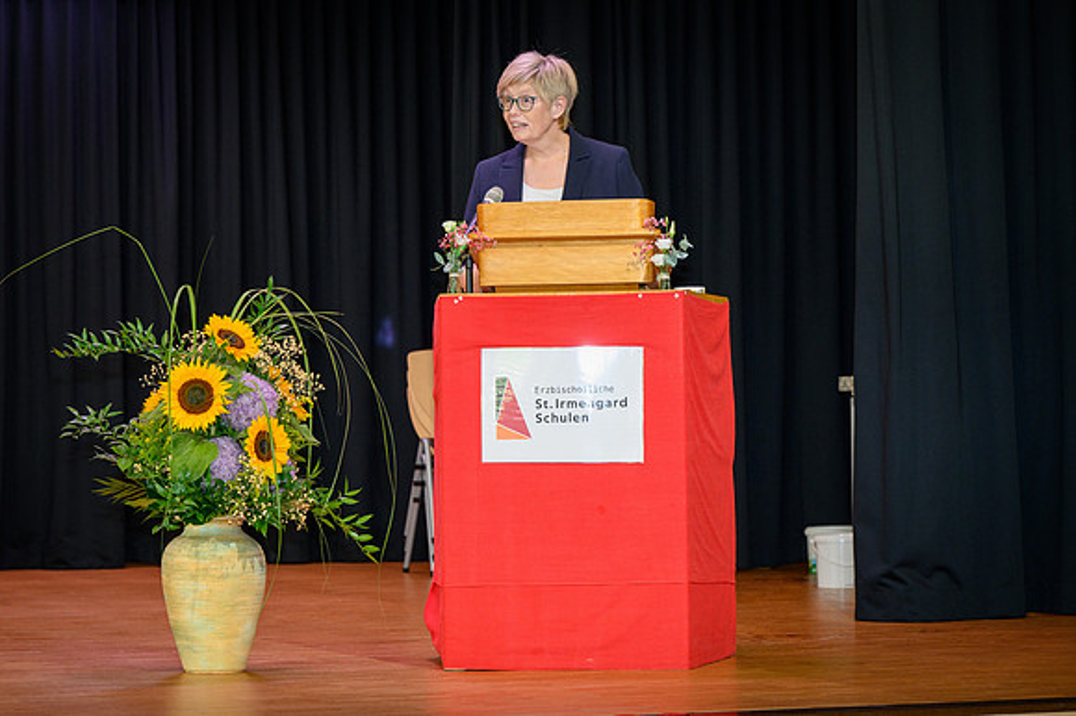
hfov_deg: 19.7
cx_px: 486
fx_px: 3096
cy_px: 344
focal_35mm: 104
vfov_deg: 13.2
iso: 2000
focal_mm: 94
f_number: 5
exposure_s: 1/200
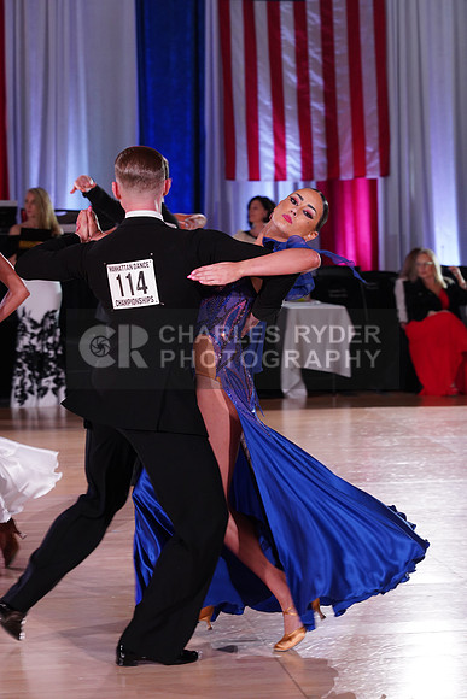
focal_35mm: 105
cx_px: 234
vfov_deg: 19.5
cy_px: 350
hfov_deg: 13.0
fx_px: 2042
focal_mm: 105
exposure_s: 1/160
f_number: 5.6
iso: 1600
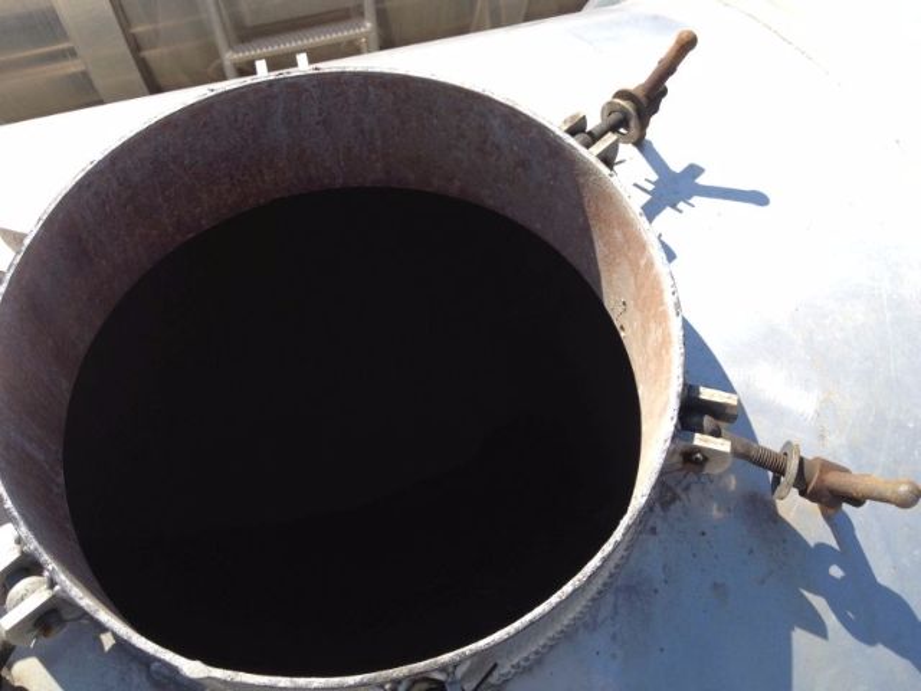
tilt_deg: -60.1
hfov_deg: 52.6
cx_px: 460
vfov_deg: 40.7
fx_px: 931
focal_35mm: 35
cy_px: 346
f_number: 2.4
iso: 50
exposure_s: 1/905
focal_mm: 4.28
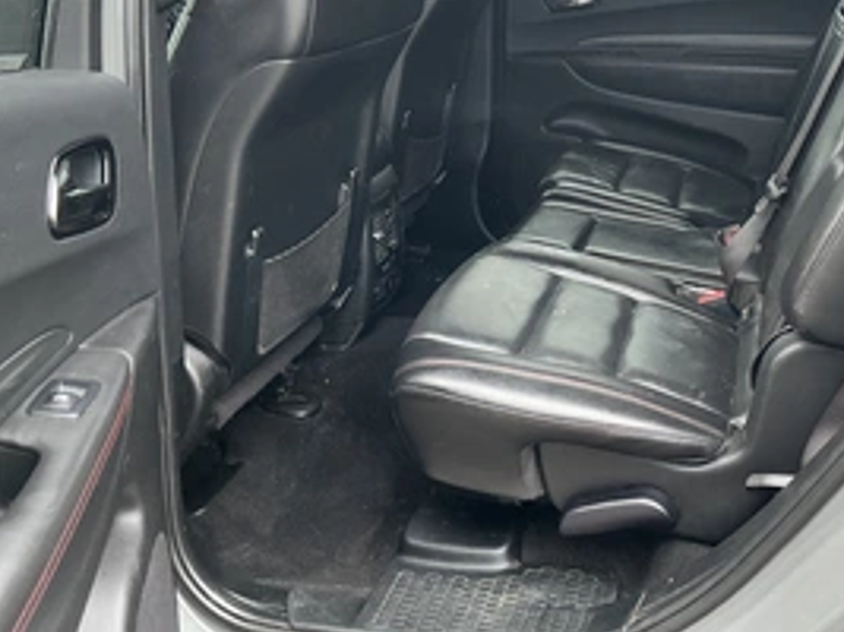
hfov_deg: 44.6
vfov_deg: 33.8
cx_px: 503
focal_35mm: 42
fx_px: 1024
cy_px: 183
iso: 64
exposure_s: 1/114
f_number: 1.8
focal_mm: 3
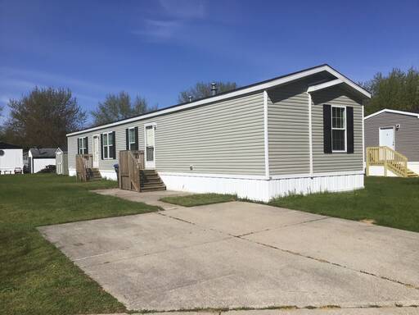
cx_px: 210
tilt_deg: +0.6
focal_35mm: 31
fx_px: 375
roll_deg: +0.3
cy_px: 158
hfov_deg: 58.4
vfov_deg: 45.4
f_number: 2.4
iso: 25
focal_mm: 3.3
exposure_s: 1/2717
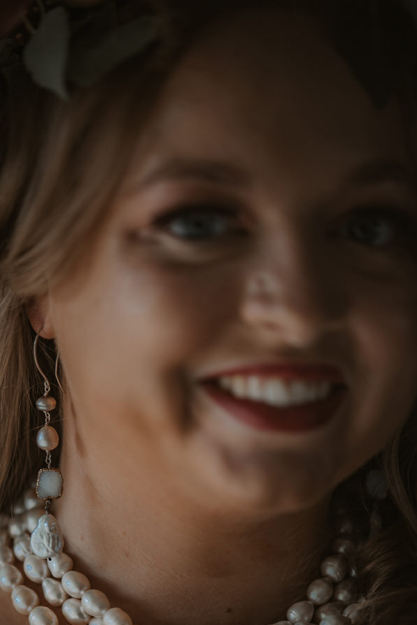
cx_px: 137
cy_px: 516
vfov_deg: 14.4
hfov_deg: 9.7
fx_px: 2466
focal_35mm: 142
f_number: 1.4
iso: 100
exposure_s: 1/250
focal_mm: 85
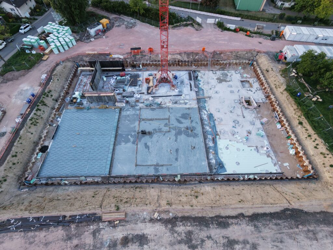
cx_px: 166
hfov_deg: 94.5
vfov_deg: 78.1
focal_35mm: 16
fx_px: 154
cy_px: 125
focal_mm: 3.05
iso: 200
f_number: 2.2
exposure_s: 1/50
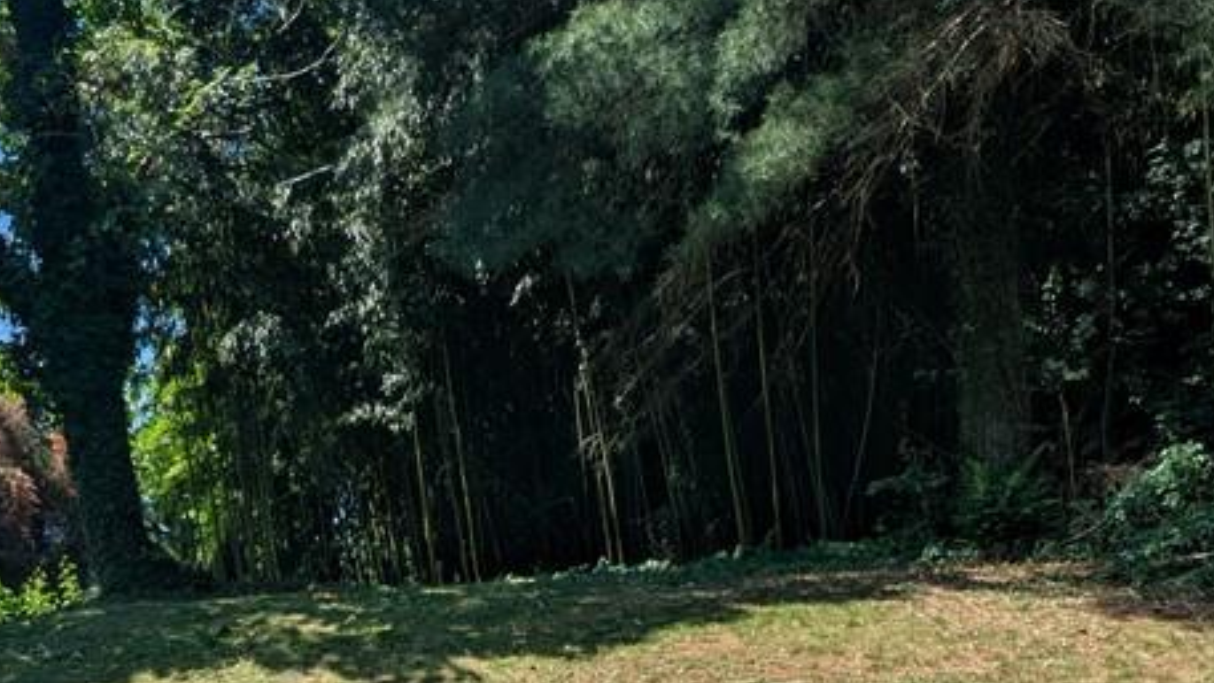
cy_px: 710
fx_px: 1255
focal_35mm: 39
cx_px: 549
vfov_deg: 28.3
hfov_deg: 51.5
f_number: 2.2
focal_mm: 2.35
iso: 40
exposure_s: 1/1241
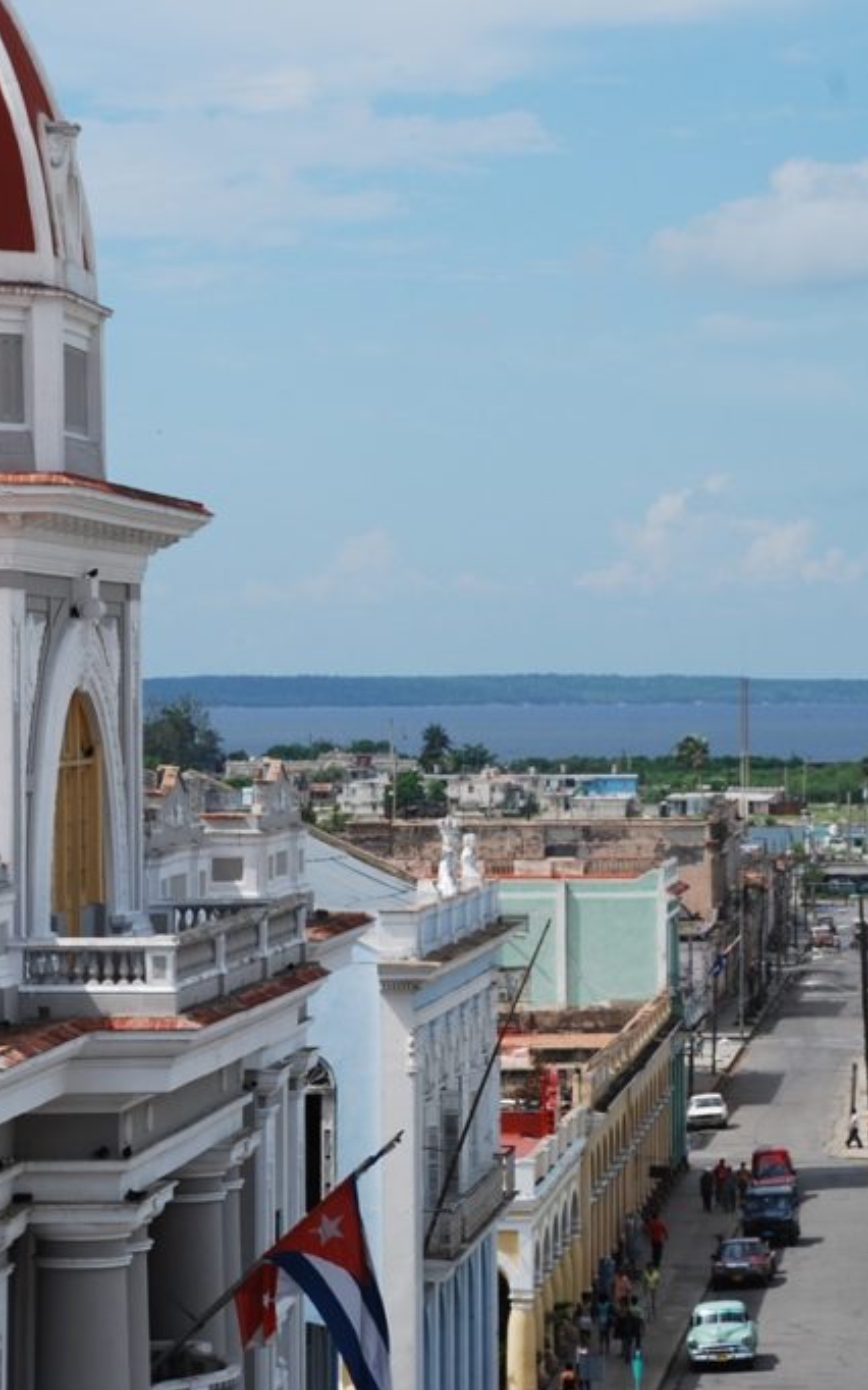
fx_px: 6096
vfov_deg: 13.0
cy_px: 697
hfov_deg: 8.1
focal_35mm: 161
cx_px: 458
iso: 140
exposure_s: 1/250
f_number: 10
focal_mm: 70
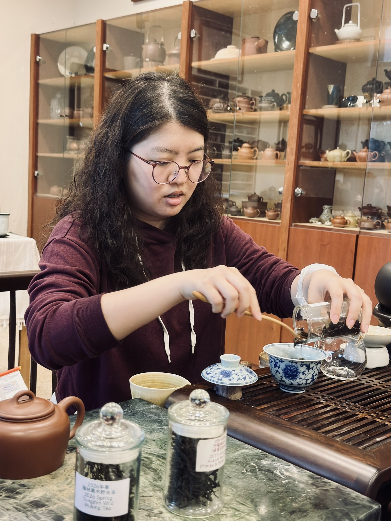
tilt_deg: -7.1
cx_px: 196
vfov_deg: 44.8
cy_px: 260
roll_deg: -3.9
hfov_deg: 34.3
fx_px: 633
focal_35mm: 42
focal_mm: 6.86
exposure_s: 1/40
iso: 320
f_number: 1.78
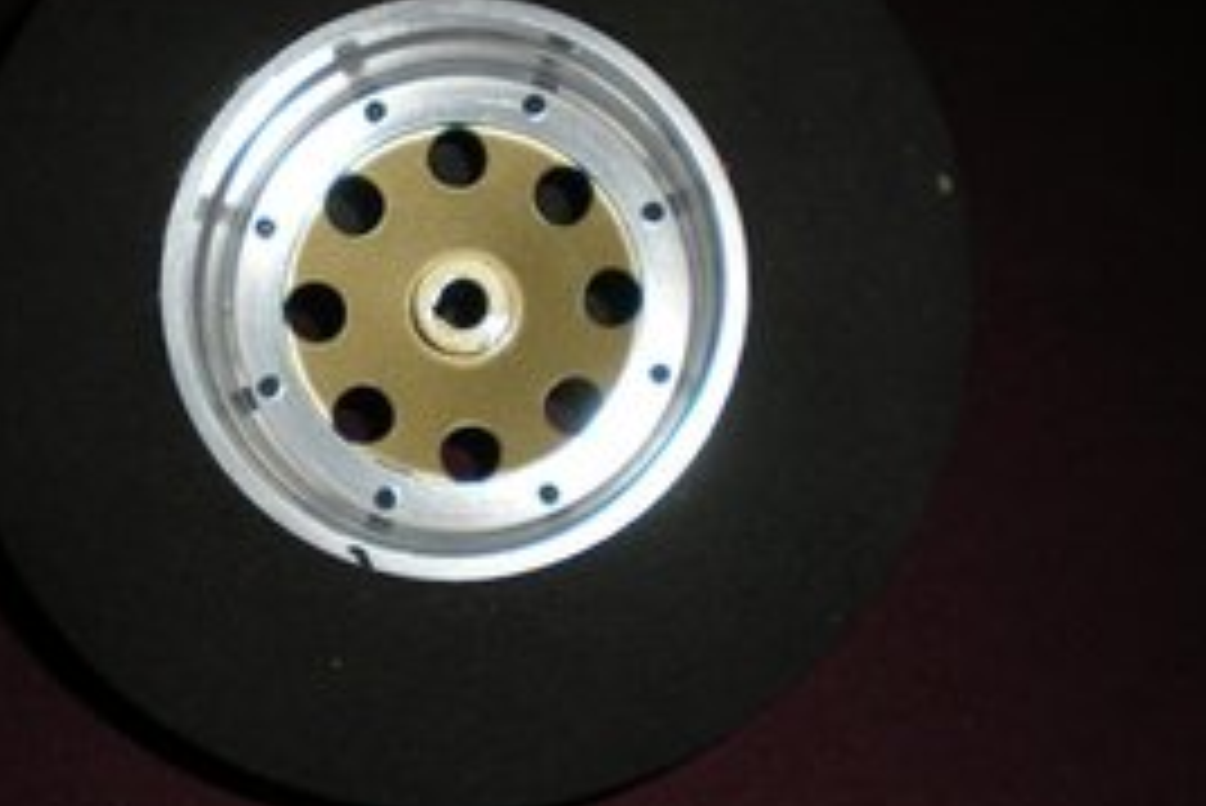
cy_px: 252
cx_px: 490
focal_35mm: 59
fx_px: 1977
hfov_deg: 33.8
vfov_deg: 22.9
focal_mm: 6.3
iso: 64
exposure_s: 1/60
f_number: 3.1
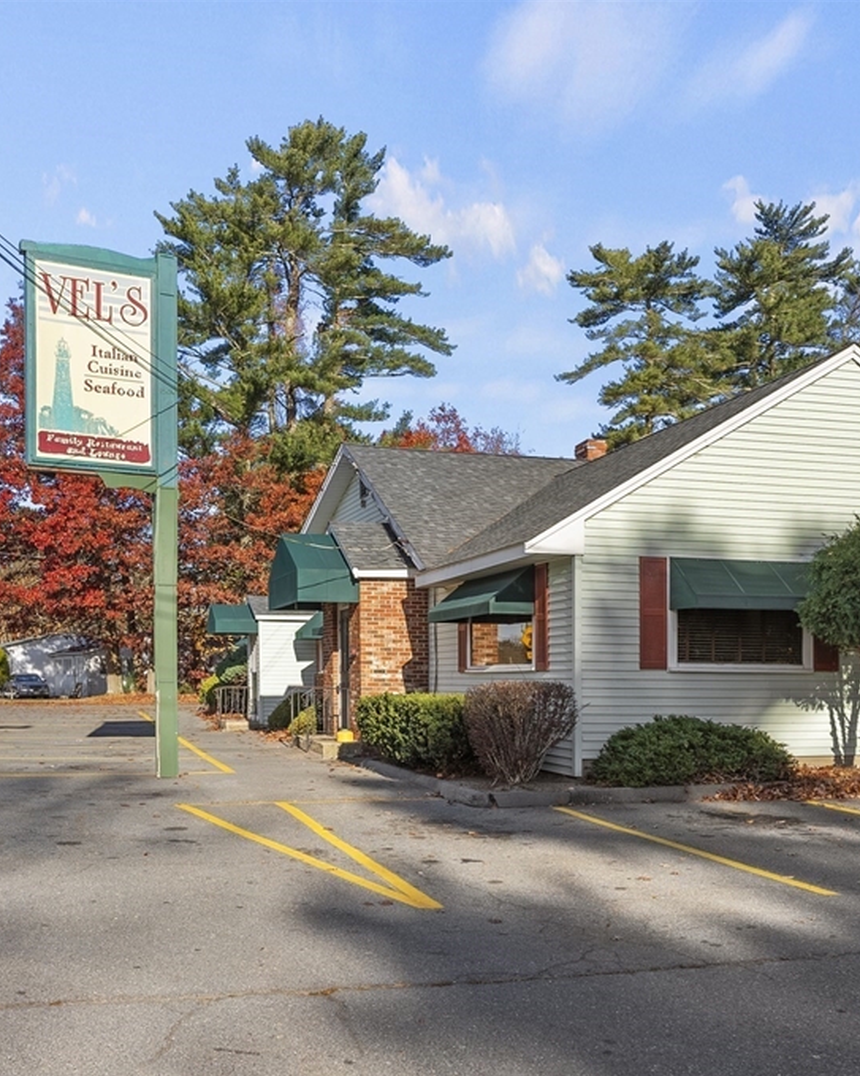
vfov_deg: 52.9
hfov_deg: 43.3
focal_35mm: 34
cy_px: 540
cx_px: 396
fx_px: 1082
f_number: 5.6
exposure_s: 1/500
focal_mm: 24
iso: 160
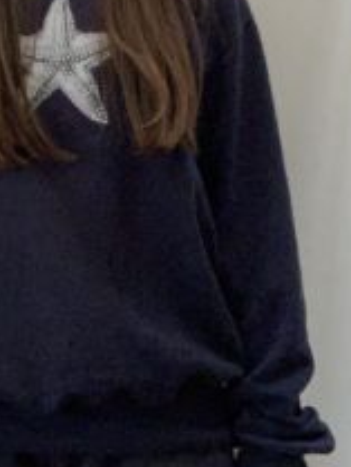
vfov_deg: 20.6
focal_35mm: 92
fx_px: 1243
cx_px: 20
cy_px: -7
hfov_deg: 15.8
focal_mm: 2.87
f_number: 2.2
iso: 250
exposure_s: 1/25
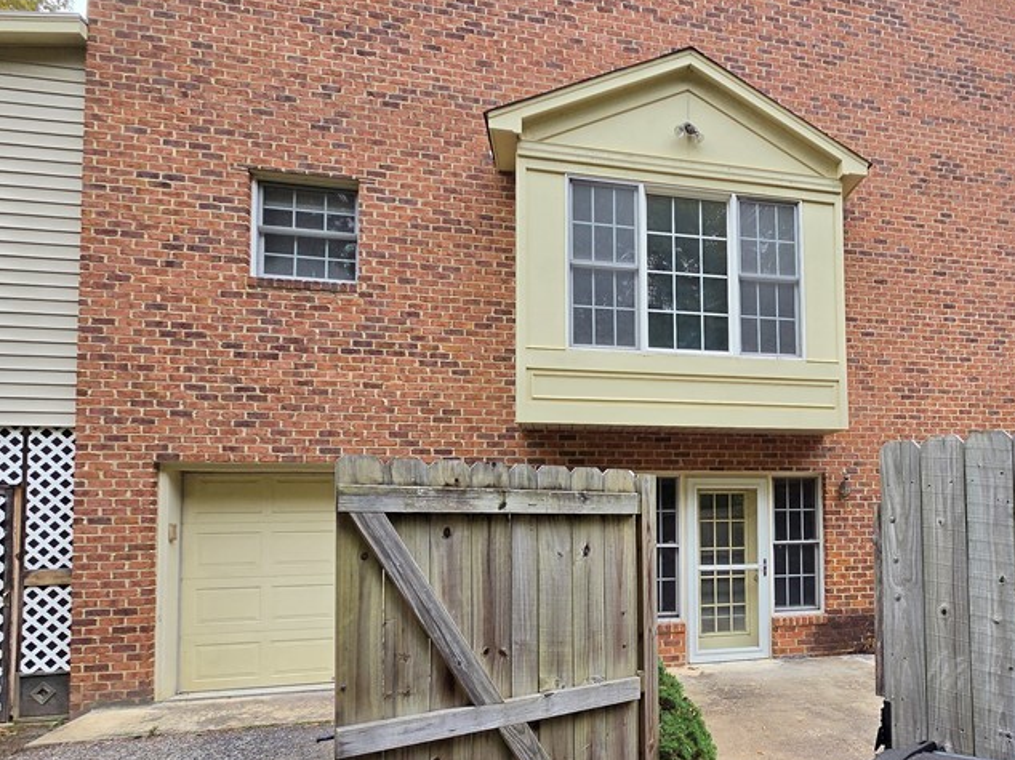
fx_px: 616
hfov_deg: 74.7
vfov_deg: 62.1
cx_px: 730
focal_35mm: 21
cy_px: 498
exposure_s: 1/456
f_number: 2.2
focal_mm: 2.2
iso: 100
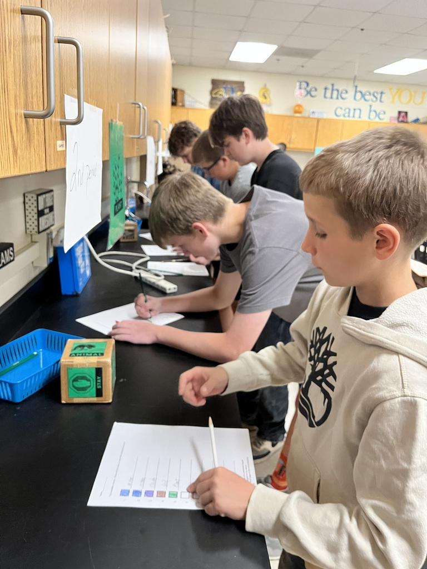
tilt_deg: -16.1
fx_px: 428
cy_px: 284
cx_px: 214
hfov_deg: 53.1
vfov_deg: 67.3
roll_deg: -3.6
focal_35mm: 26
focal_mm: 5.1
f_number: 1.6
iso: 400
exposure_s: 1/60
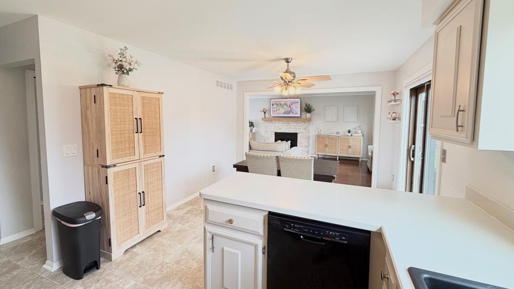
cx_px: 256
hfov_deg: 99.4
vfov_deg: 67.0
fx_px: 218
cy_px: 132
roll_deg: +0.0
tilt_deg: -4.3
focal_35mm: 16
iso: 250
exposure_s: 1/120
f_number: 2.2
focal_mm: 2.22
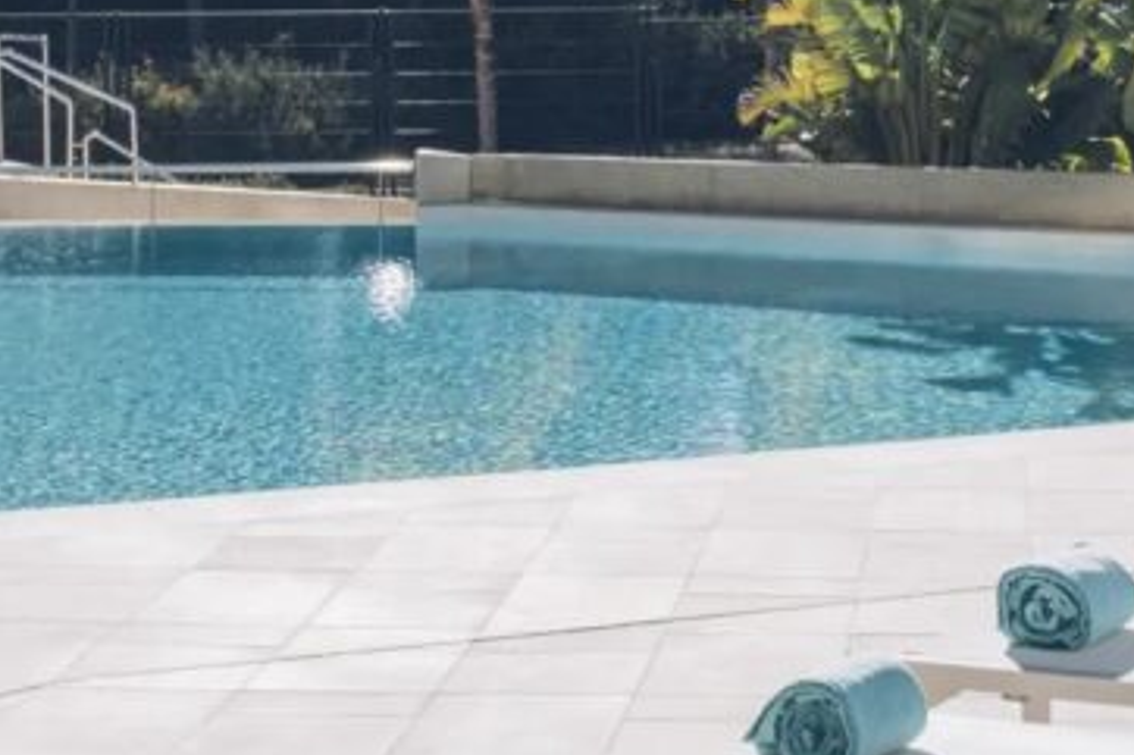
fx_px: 3117
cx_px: 699
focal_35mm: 99
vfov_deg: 13.5
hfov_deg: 20.6
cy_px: -100
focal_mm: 23
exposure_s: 1/125
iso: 160
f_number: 13
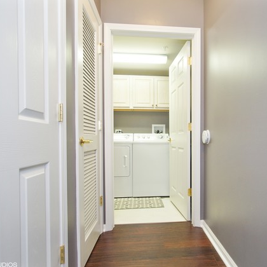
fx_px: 192
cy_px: 133
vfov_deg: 69.6
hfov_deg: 68.3
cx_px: 170
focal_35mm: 22
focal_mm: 17
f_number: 8
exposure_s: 1/10
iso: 500
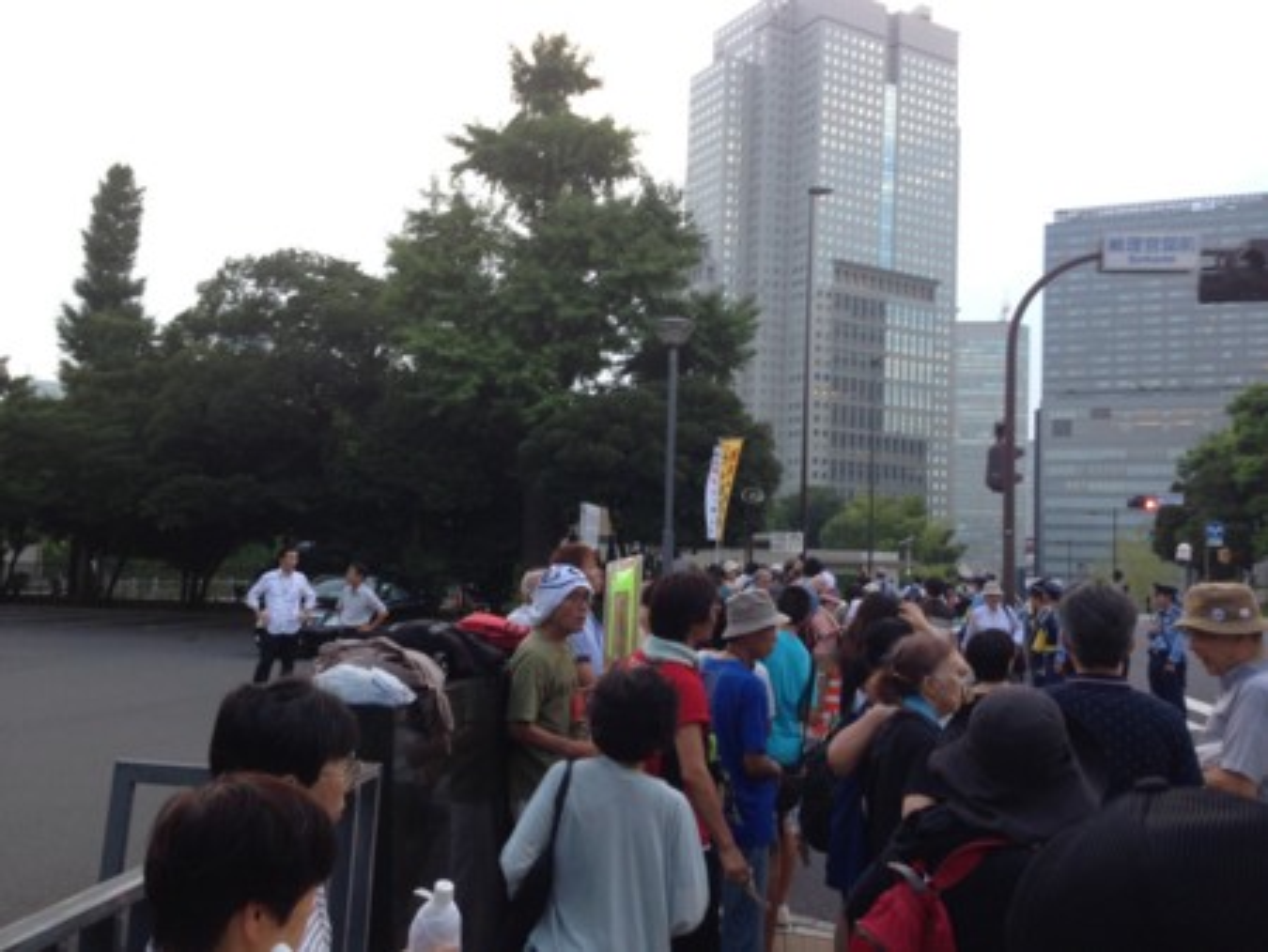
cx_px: 634
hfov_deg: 55.3
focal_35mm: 33
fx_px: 1209
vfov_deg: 43.0
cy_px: 476
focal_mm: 4.13
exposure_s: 1/60
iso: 50
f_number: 2.4
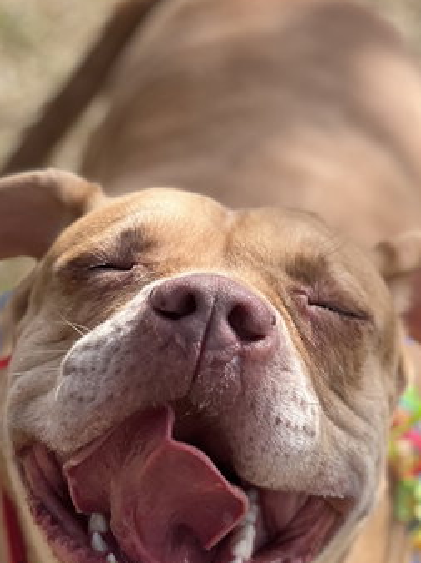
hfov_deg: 9.7
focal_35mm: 152
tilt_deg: -41.0
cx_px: 116
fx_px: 2468
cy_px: 544
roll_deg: -12.4
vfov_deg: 12.9
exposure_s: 1/324
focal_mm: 9
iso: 32
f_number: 2.8
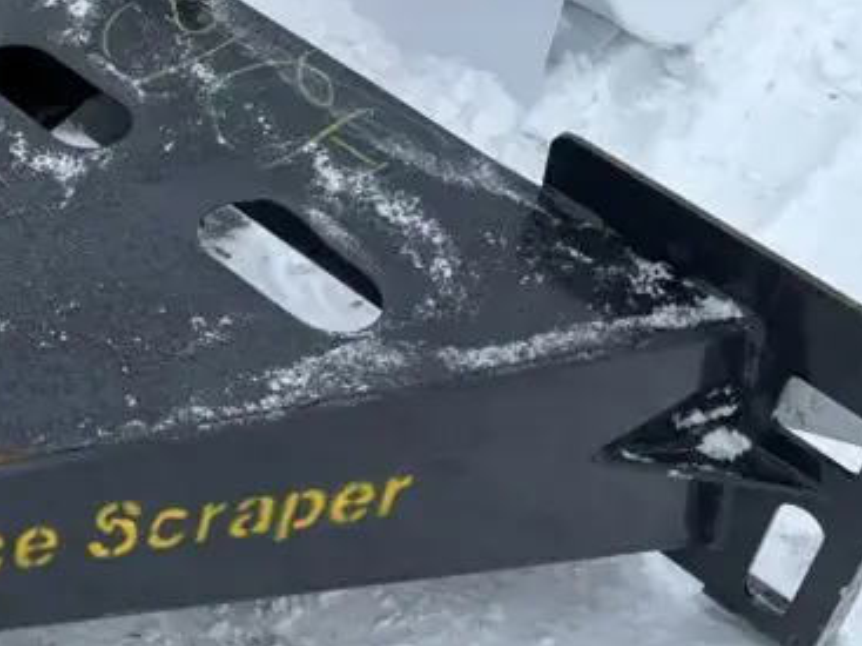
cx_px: -28
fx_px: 1693
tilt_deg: -42.0
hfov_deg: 26.8
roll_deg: -8.2
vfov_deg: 21.5
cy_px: 444
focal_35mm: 68
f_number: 1.5
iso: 50
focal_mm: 5.7
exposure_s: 1/1048
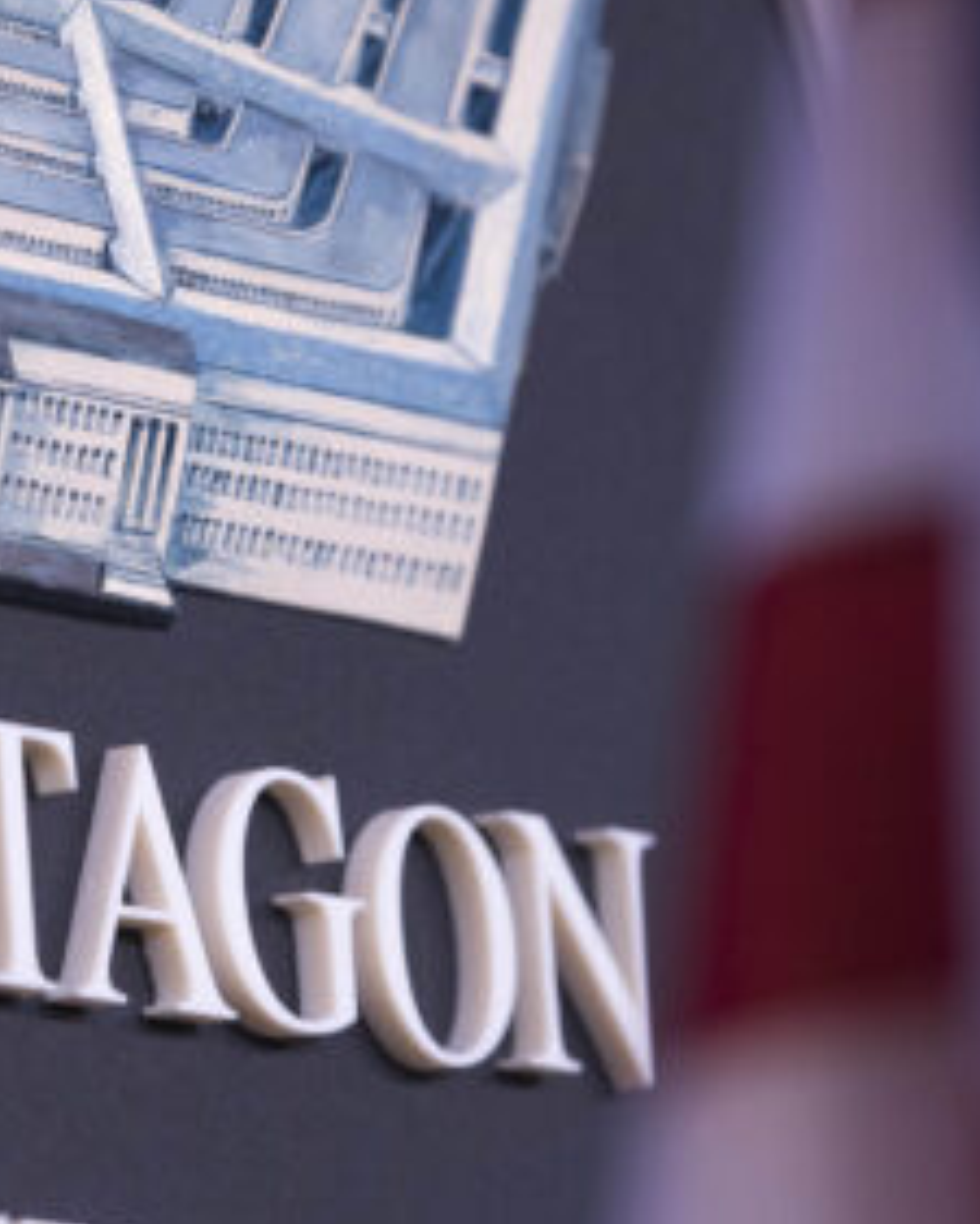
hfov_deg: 3.7
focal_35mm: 423
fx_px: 15328
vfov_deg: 4.6
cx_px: 22
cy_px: 364
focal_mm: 165
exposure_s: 1/800
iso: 2500
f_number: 3.2
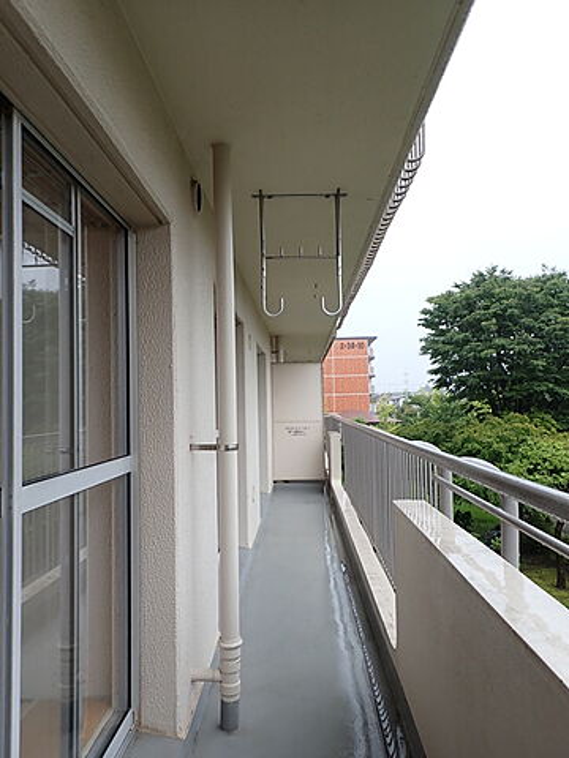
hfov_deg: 54.9
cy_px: 379
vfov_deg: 69.4
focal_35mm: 25
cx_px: 284
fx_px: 548
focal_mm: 4.5
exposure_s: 1/250
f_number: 2.8
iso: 100
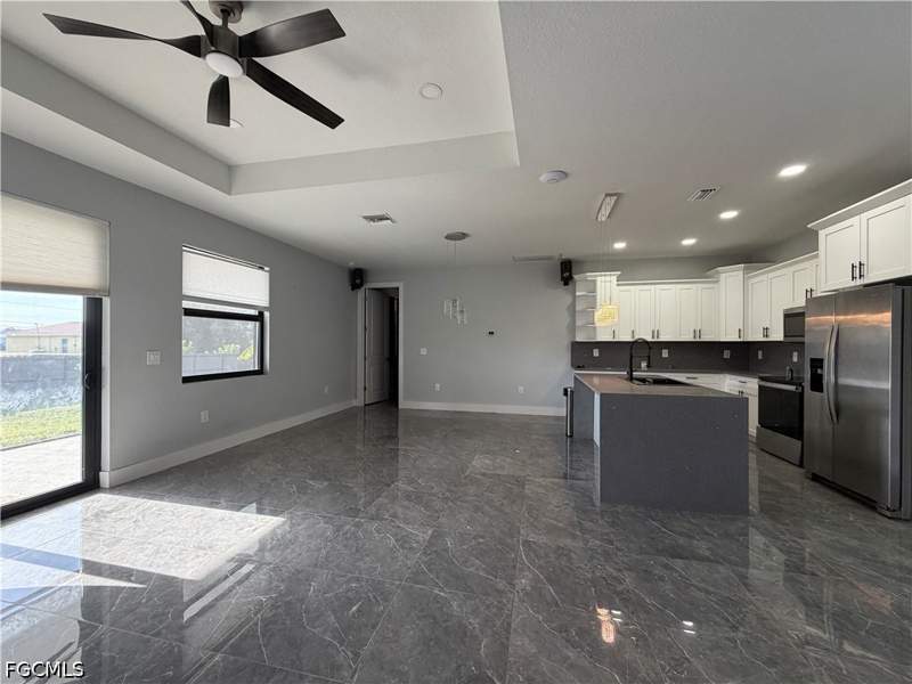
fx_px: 369
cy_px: 342
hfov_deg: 102.1
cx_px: 456
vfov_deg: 85.7
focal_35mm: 14
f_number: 2.2
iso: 250
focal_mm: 2.22
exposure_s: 1/120
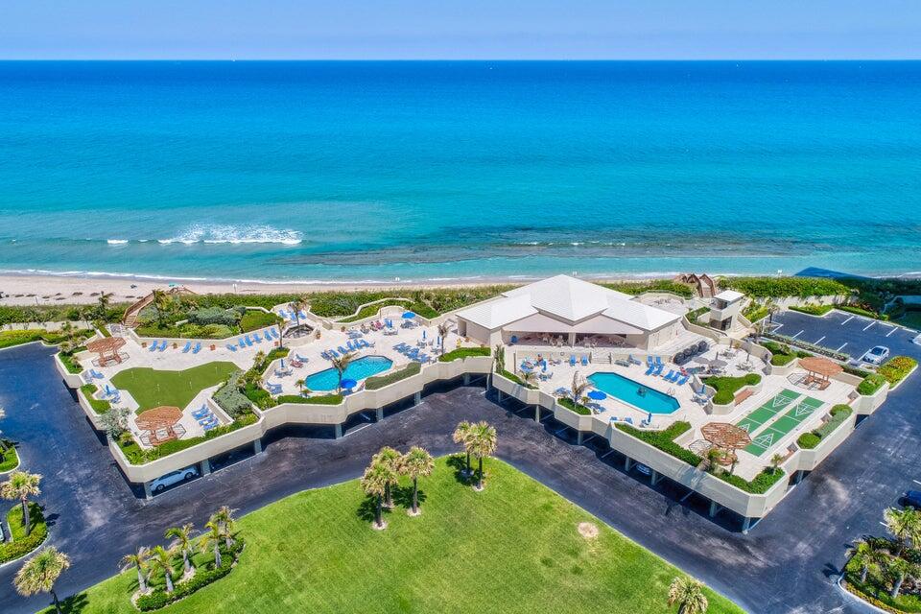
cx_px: 460
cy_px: 307
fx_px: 614
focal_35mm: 24
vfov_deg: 53.1
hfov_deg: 73.7
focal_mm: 8.8
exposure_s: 1/400
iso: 100
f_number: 8
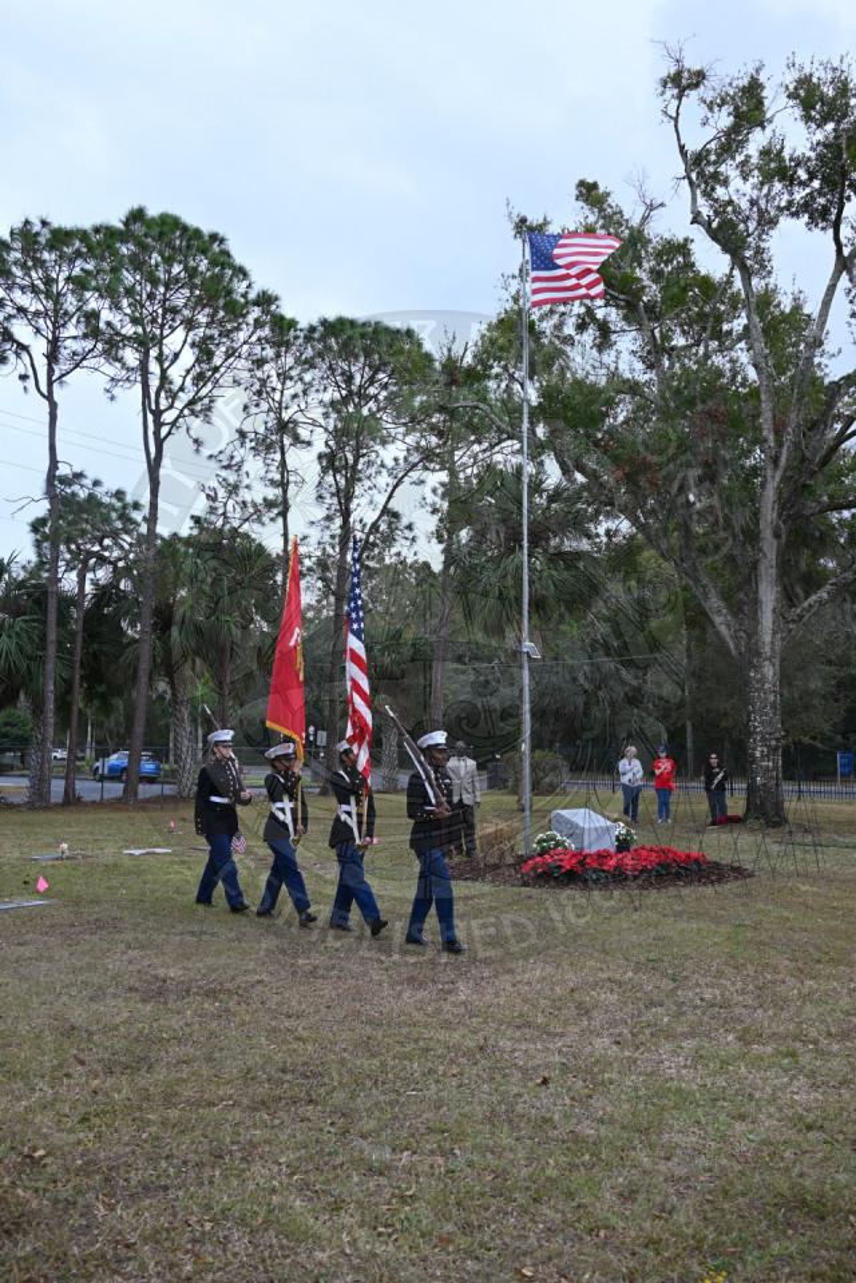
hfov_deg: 46.4
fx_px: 999
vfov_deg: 65.5
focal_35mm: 28
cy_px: 642
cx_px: 428
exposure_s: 1/250
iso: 140
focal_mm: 28
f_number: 5.6
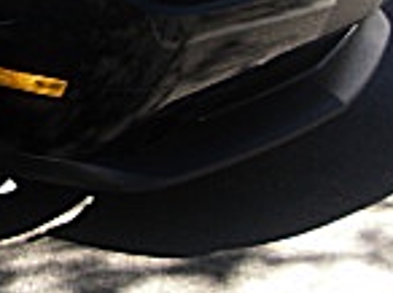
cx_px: -307
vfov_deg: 9.1
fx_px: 1791
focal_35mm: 158
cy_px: -132
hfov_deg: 11.6
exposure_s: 1/200
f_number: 2.8
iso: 50
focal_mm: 6.3
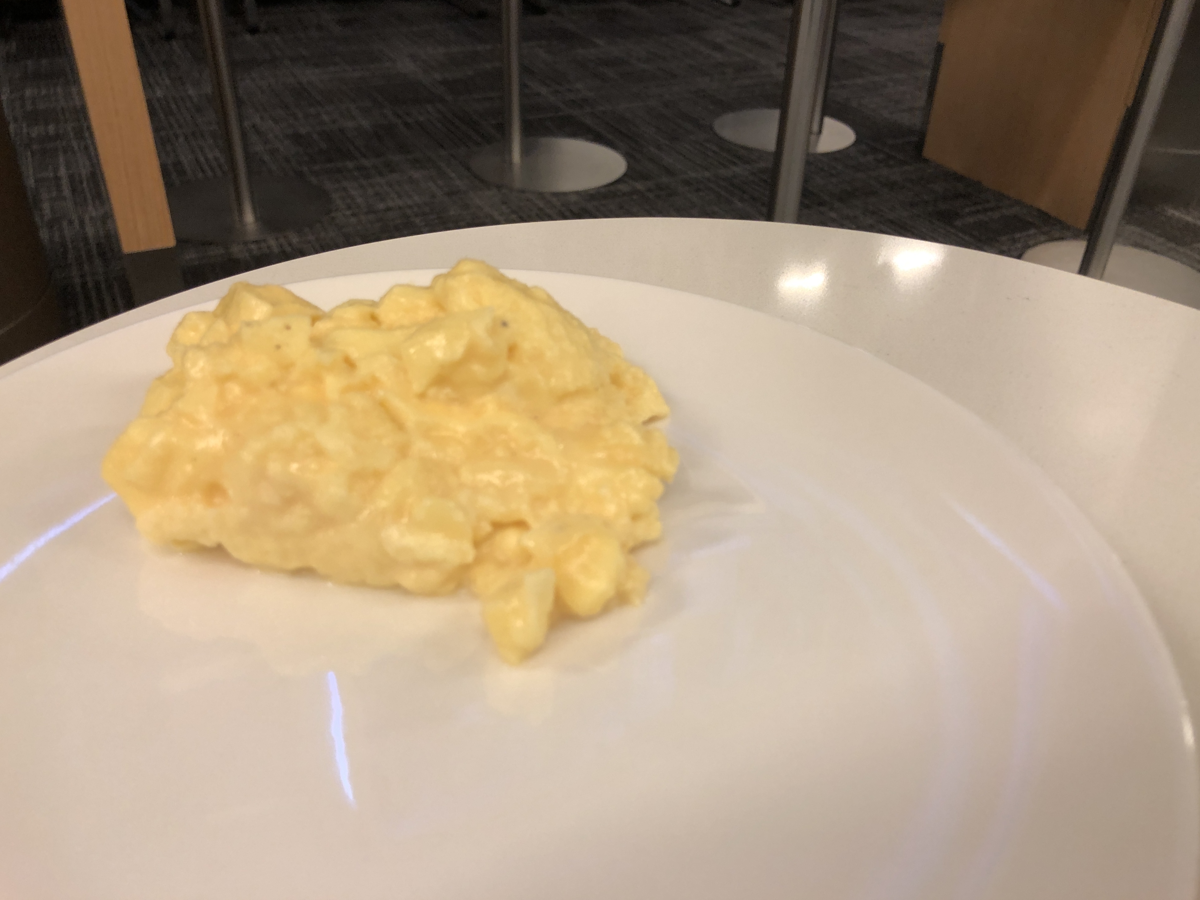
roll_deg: -3.4
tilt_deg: -35.1
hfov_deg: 61.6
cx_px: 620
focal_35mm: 29
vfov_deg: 48.2
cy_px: 440
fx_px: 1005
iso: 32
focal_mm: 3.99
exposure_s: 1/20
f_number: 1.8
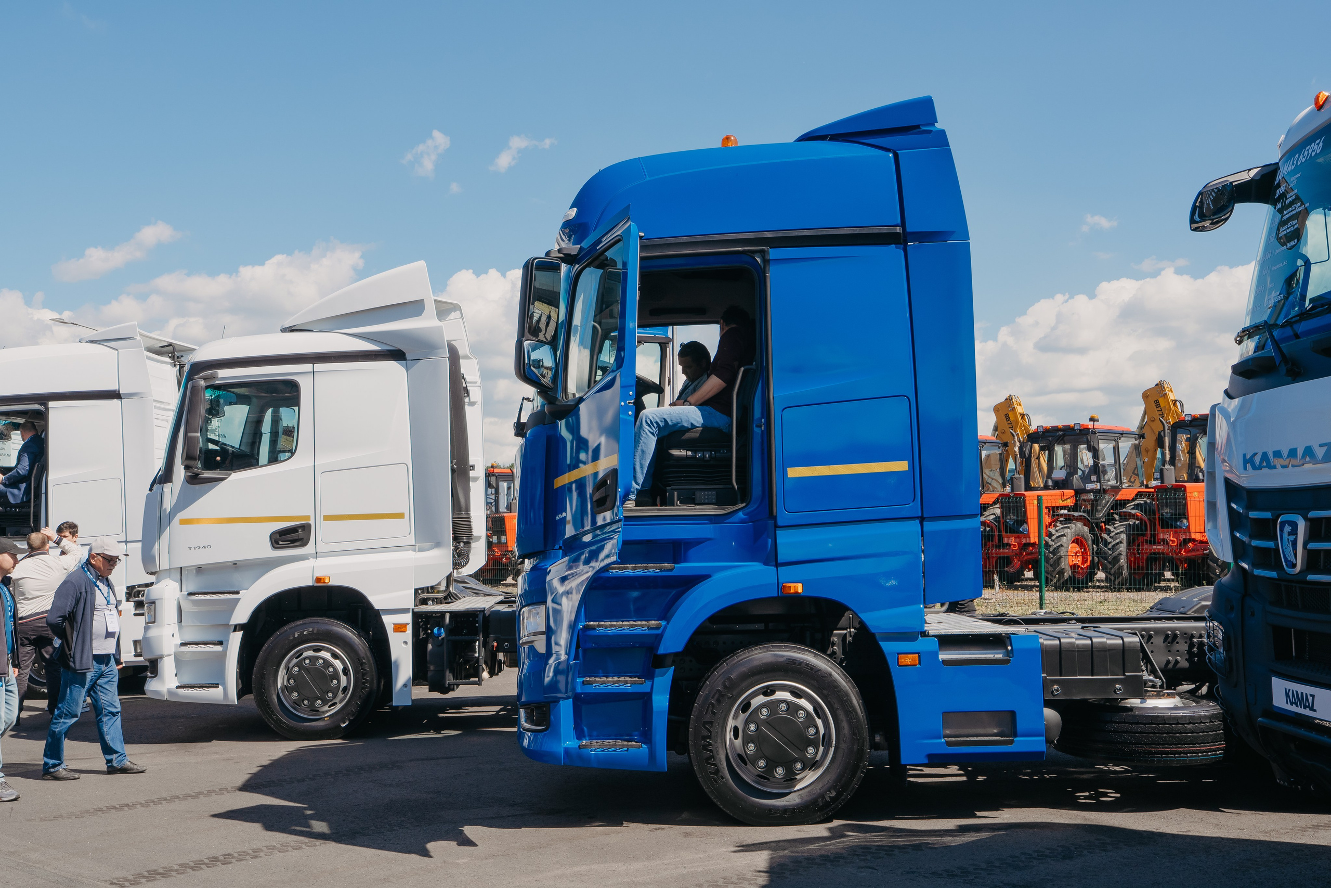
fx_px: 1442
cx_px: 666
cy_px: 444
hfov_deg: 49.6
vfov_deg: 34.2
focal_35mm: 39
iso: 160
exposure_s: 1/160
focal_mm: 39
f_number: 14
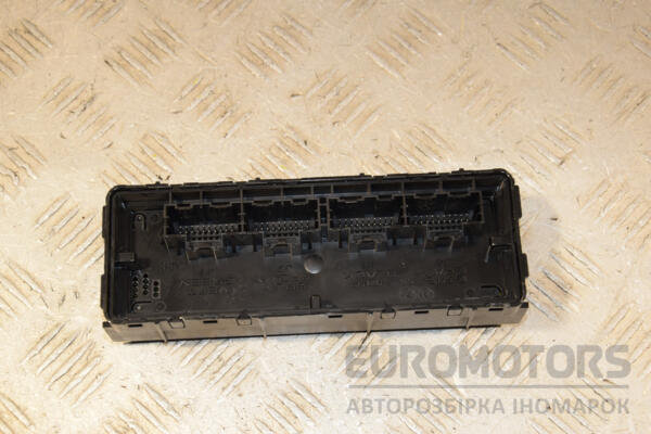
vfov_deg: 20.2
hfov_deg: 29.9
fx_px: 1221
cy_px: 217
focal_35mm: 68
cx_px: 326
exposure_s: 1/200
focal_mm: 45
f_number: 7.1
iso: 800
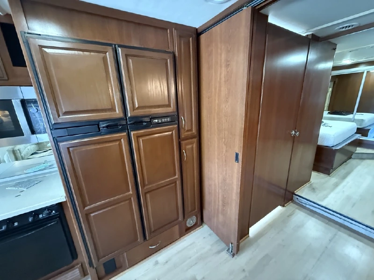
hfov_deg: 102.1
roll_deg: +1.6
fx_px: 151
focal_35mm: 14
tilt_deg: -13.4
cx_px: 187
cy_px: 140
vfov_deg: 85.7
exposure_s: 1/40
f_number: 2.2
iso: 1250
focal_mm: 2.22
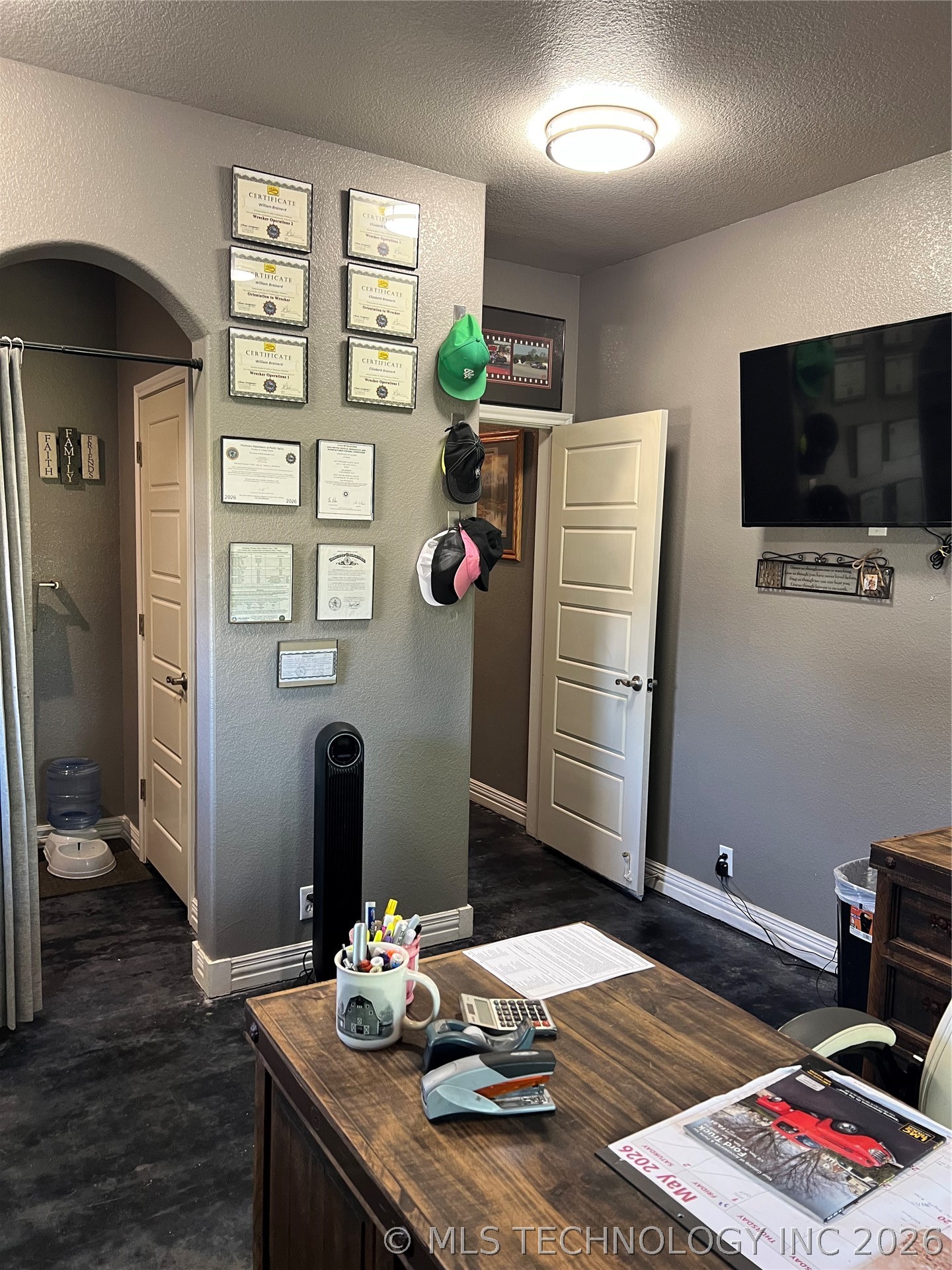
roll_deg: -2.7
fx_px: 953
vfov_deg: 67.3
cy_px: 635
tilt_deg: -6.2
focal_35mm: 26
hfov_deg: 53.1
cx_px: 476
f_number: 1.5
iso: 160
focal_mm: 5.7
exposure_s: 1/60
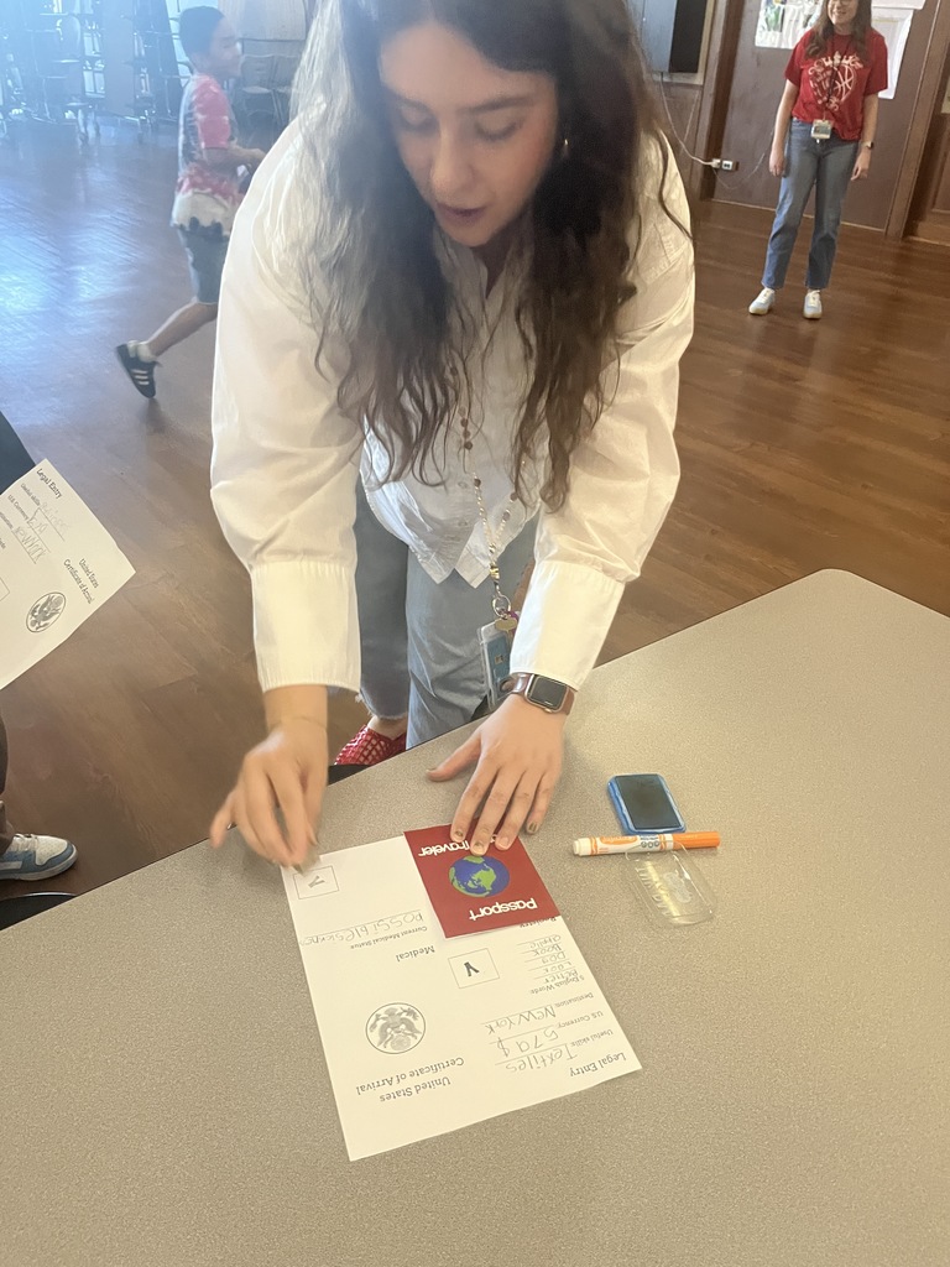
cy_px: 634
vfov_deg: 67.3
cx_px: 475
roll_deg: -4.1
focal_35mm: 26
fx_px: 951
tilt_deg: -33.2
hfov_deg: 53.1
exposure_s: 1/60
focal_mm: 5.1
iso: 400
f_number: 1.6
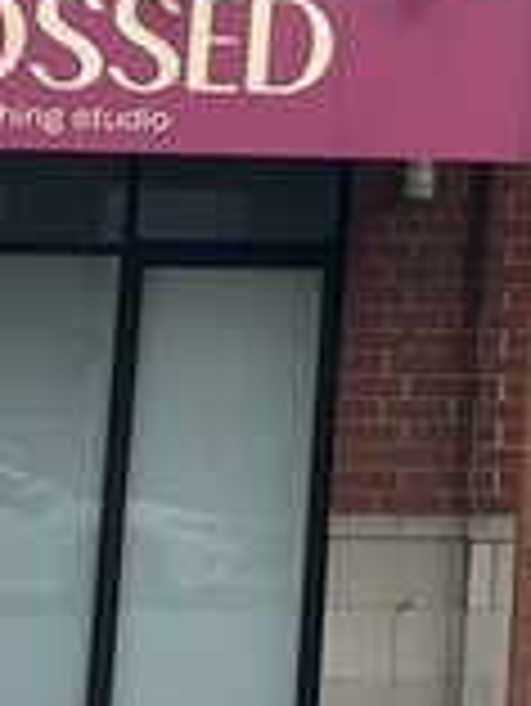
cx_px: 1066
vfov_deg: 10.5
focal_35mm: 179
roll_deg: +0.4
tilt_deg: +16.0
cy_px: -517
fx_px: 3656
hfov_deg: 7.9
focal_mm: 5.1
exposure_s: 1/1186
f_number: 1.6
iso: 50
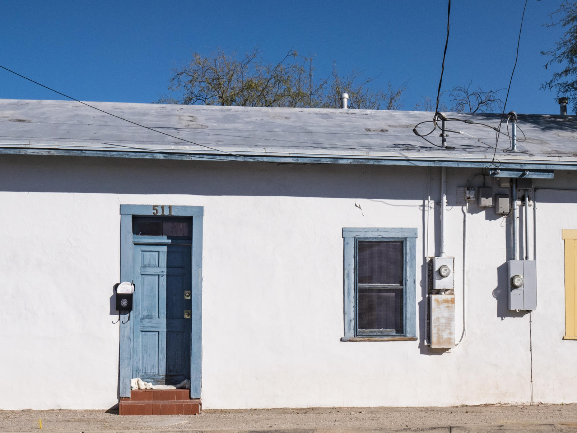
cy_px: 298
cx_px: 318
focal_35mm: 56
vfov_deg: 25.9
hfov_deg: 34.3
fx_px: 933
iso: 200
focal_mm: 15
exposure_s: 1/800
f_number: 10
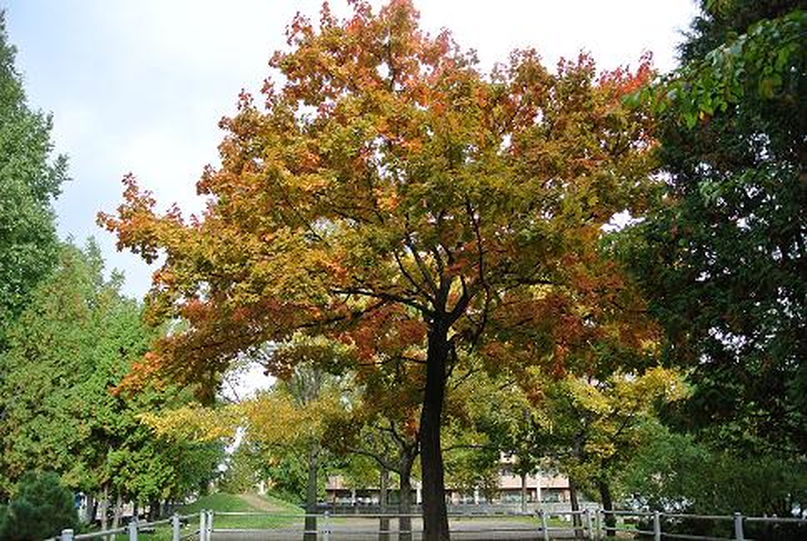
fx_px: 606
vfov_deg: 48.0
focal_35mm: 27
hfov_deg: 67.3
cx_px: 404
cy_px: 270
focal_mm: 10
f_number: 3.5
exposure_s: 1/125
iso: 100
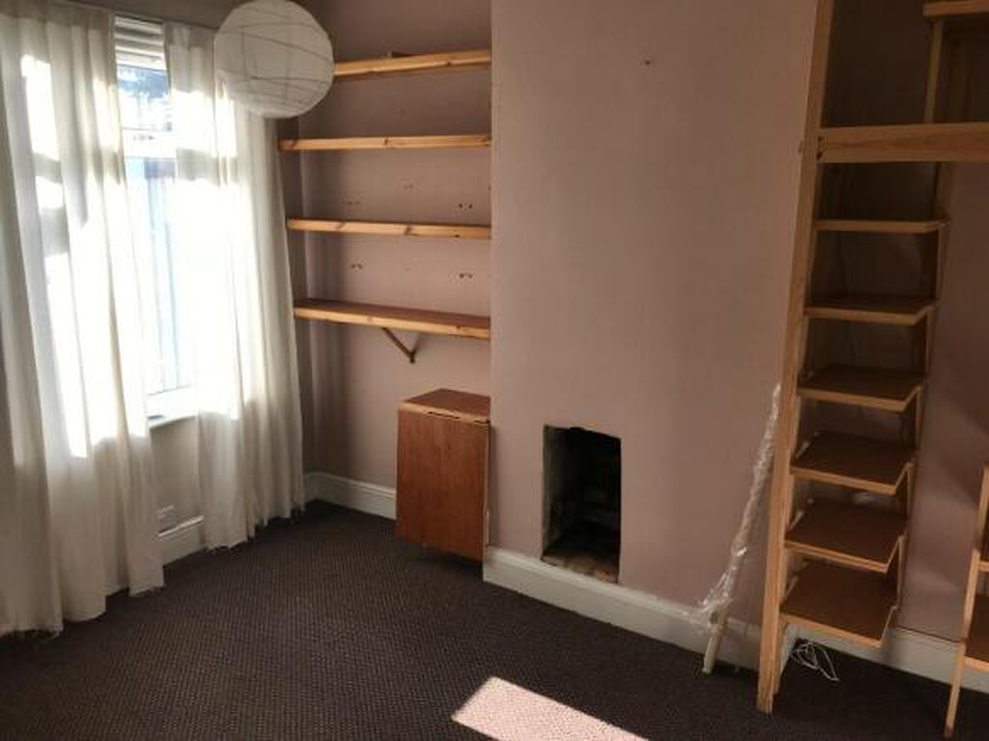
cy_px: 370
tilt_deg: -11.4
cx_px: 494
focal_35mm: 28
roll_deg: -0.5
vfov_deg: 49.7
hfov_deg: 63.5
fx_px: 800
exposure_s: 1/341
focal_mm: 3.99
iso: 20
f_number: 1.8
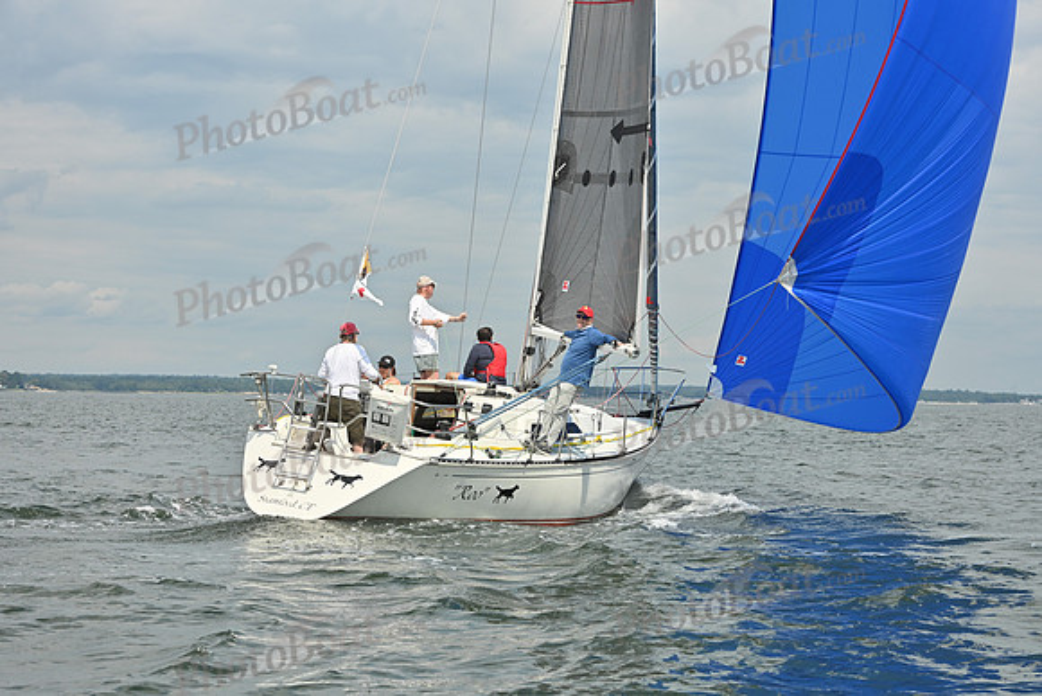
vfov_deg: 16.7
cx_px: 521
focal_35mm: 82
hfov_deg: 24.8
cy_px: 348
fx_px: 2374
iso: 320
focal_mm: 82
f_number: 10
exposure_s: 1/1250
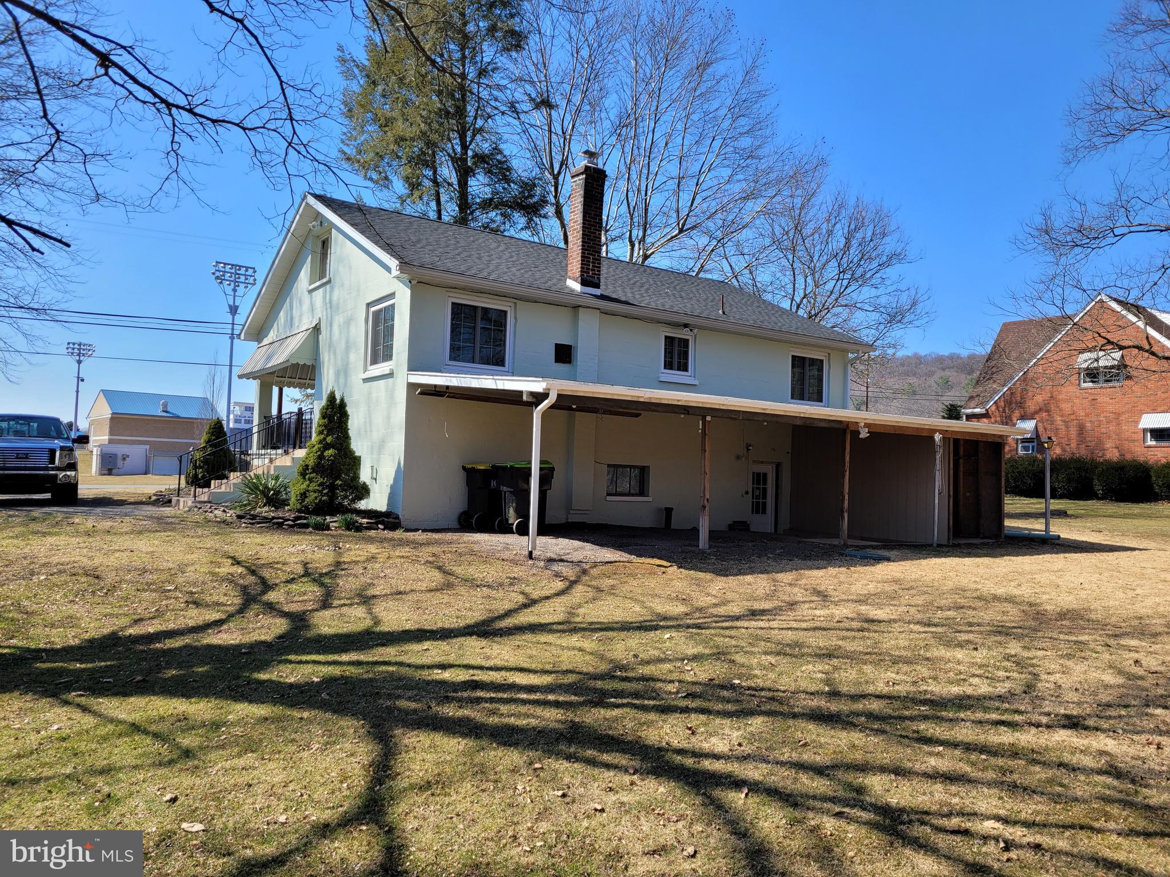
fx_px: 879
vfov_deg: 53.1
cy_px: 438
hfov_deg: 67.3
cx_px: 585
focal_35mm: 26
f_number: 1.8
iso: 40
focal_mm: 5.4
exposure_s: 1/1529
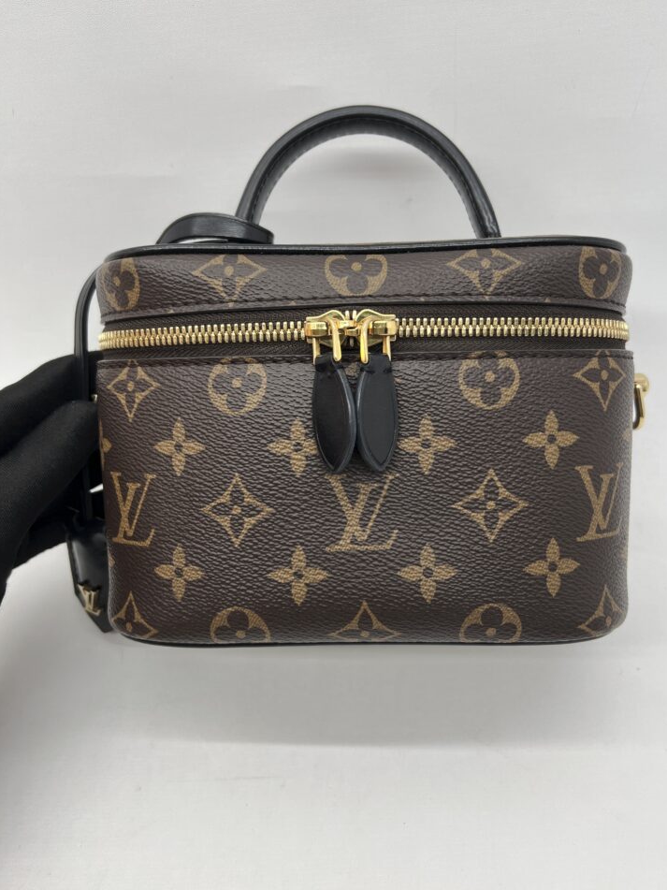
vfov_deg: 63.4
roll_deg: +4.5
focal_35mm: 28
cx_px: 356
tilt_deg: -41.5
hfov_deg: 49.7
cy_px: 433
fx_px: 720
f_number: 1.5
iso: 32
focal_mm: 5.7
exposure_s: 1/100
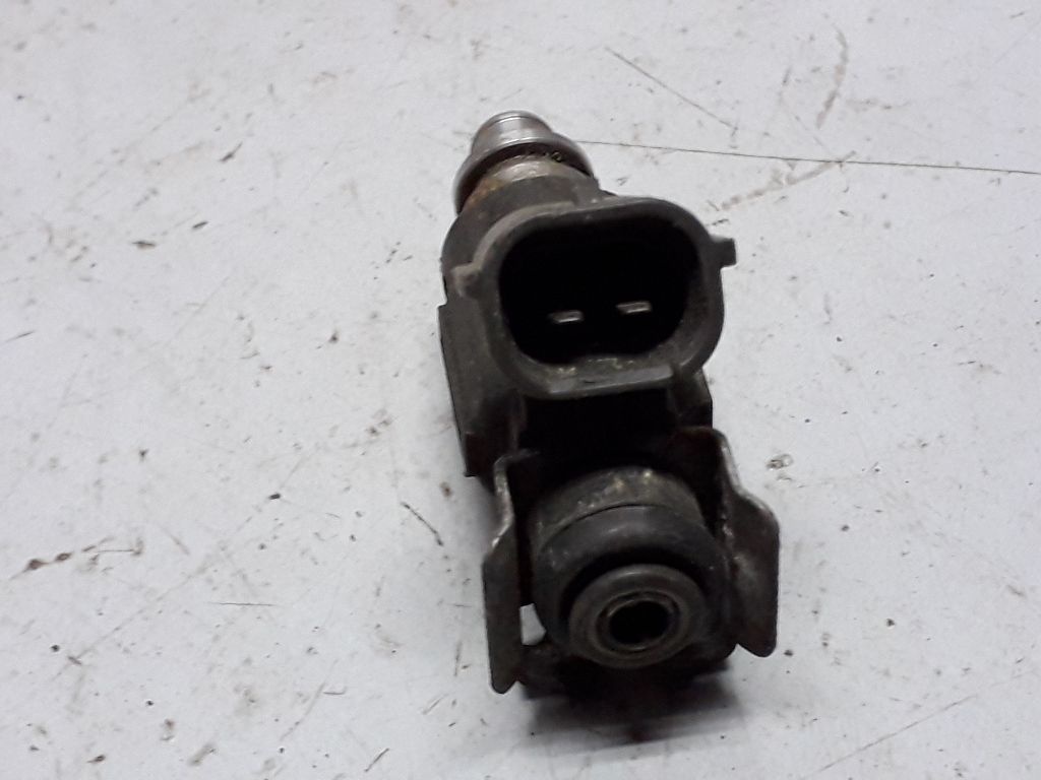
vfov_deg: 51.4
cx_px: 520
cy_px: 390
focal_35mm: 27
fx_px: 812
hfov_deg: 65.3
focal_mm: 3.6
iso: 160
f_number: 1.9
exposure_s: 1/33
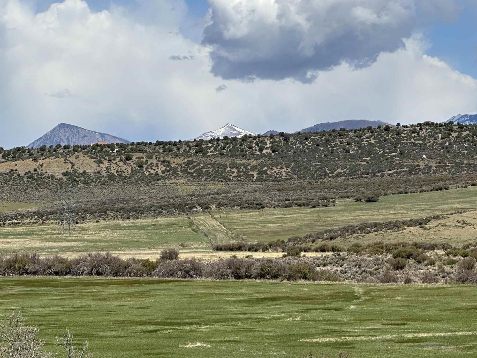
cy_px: 172
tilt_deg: +0.9
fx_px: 1653
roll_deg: +0.5
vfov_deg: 12.3
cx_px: 308
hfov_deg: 16.4
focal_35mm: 120
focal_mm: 9
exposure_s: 1/1376
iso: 32
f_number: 2.8
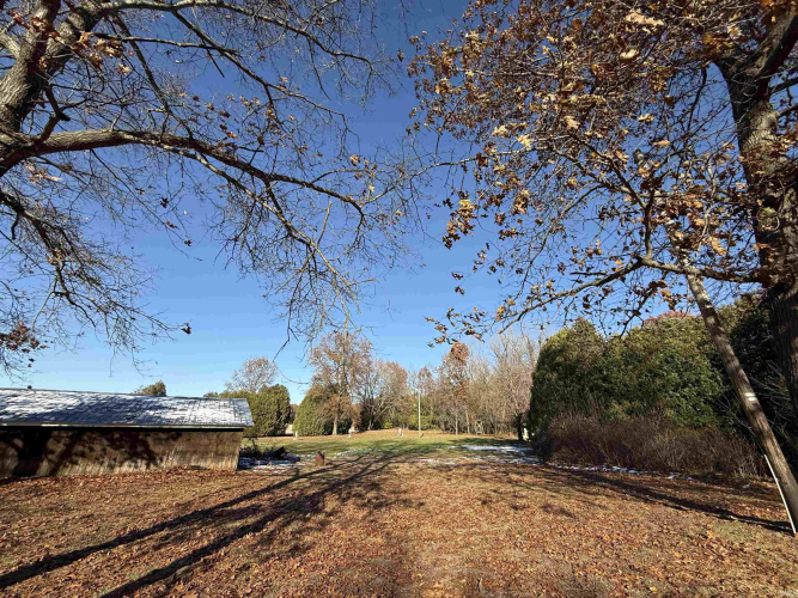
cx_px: 399
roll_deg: -2.2
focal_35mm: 14
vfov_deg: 85.7
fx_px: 323
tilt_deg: +20.6
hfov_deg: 102.1
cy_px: 299
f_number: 2.2
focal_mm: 2.22
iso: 50
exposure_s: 1/1745
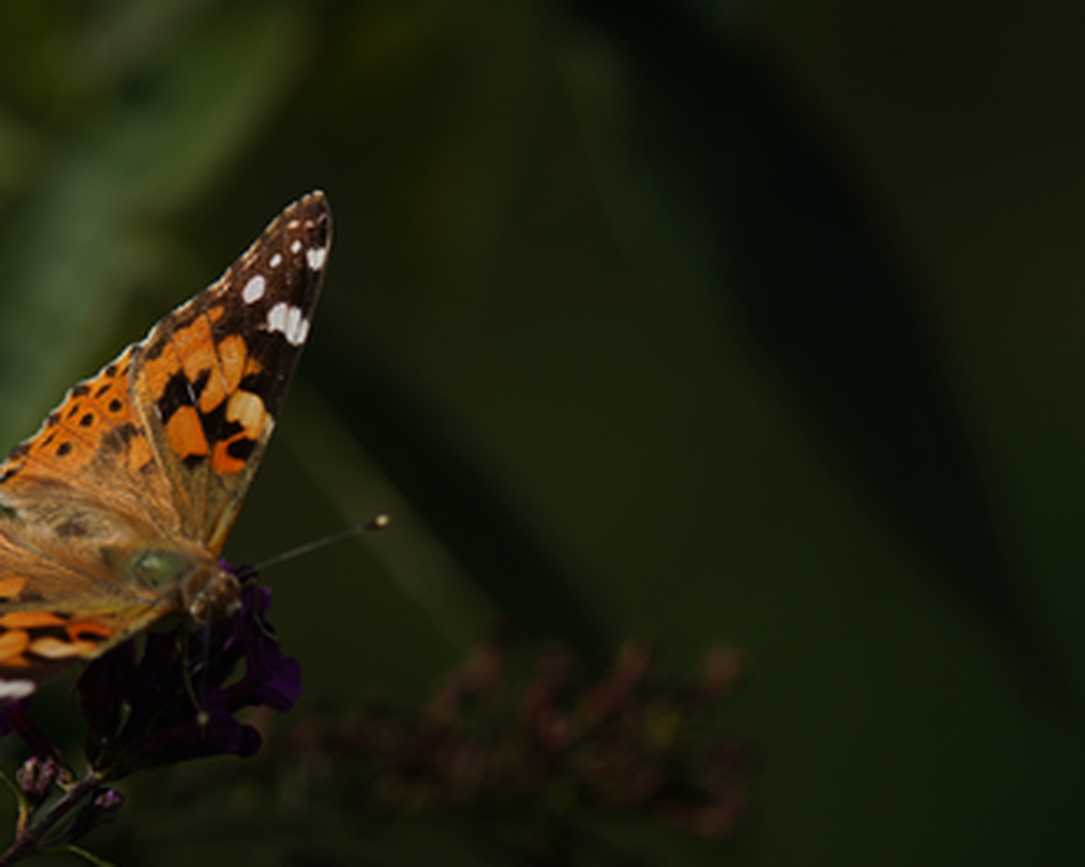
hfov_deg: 3.7
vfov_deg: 3.0
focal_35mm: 523
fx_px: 16798
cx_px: 158
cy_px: 521
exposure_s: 1/1250
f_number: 5.6
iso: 200
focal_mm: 286.7
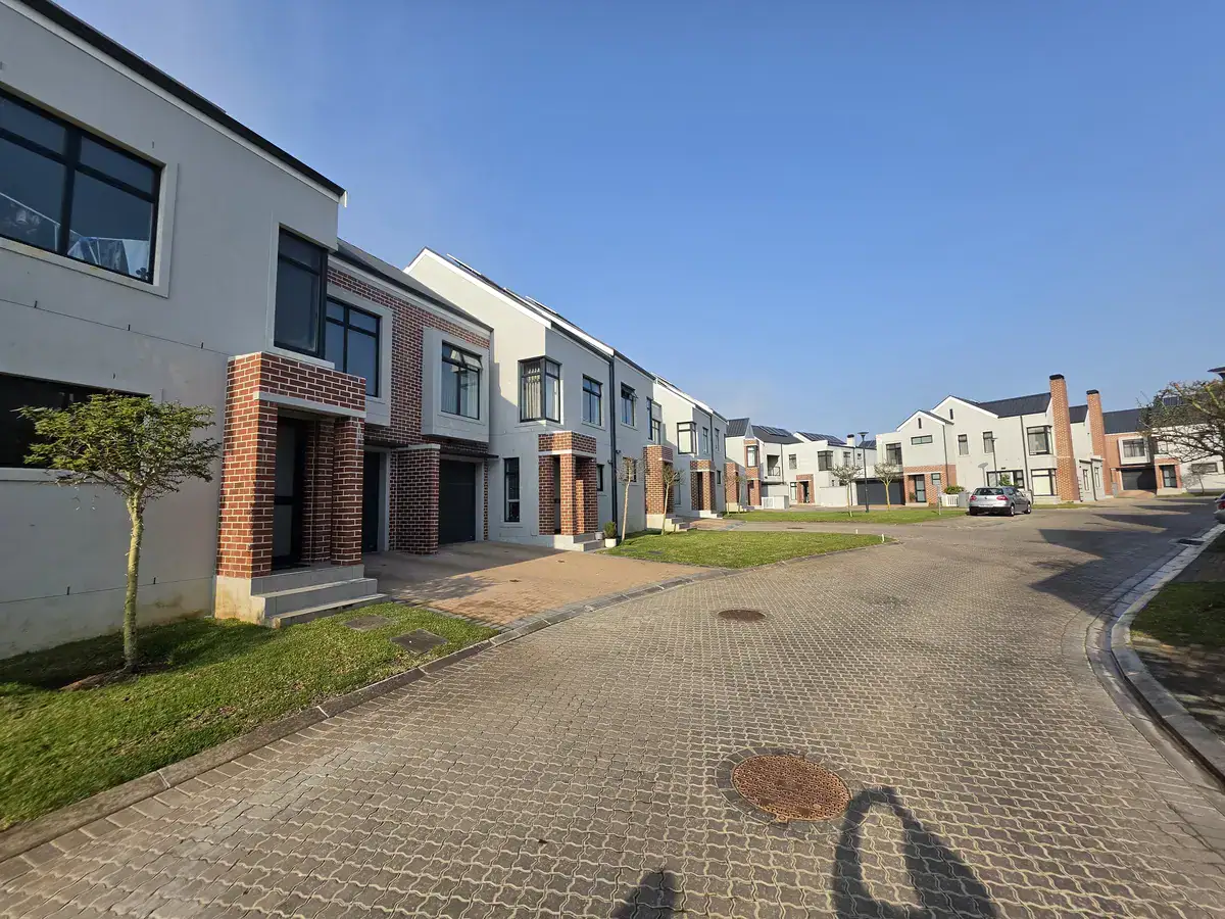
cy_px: 460
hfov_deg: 106.2
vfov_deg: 89.9
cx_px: 612
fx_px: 460
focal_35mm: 13
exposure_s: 1/1376
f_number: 1.9
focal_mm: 2.2
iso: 32
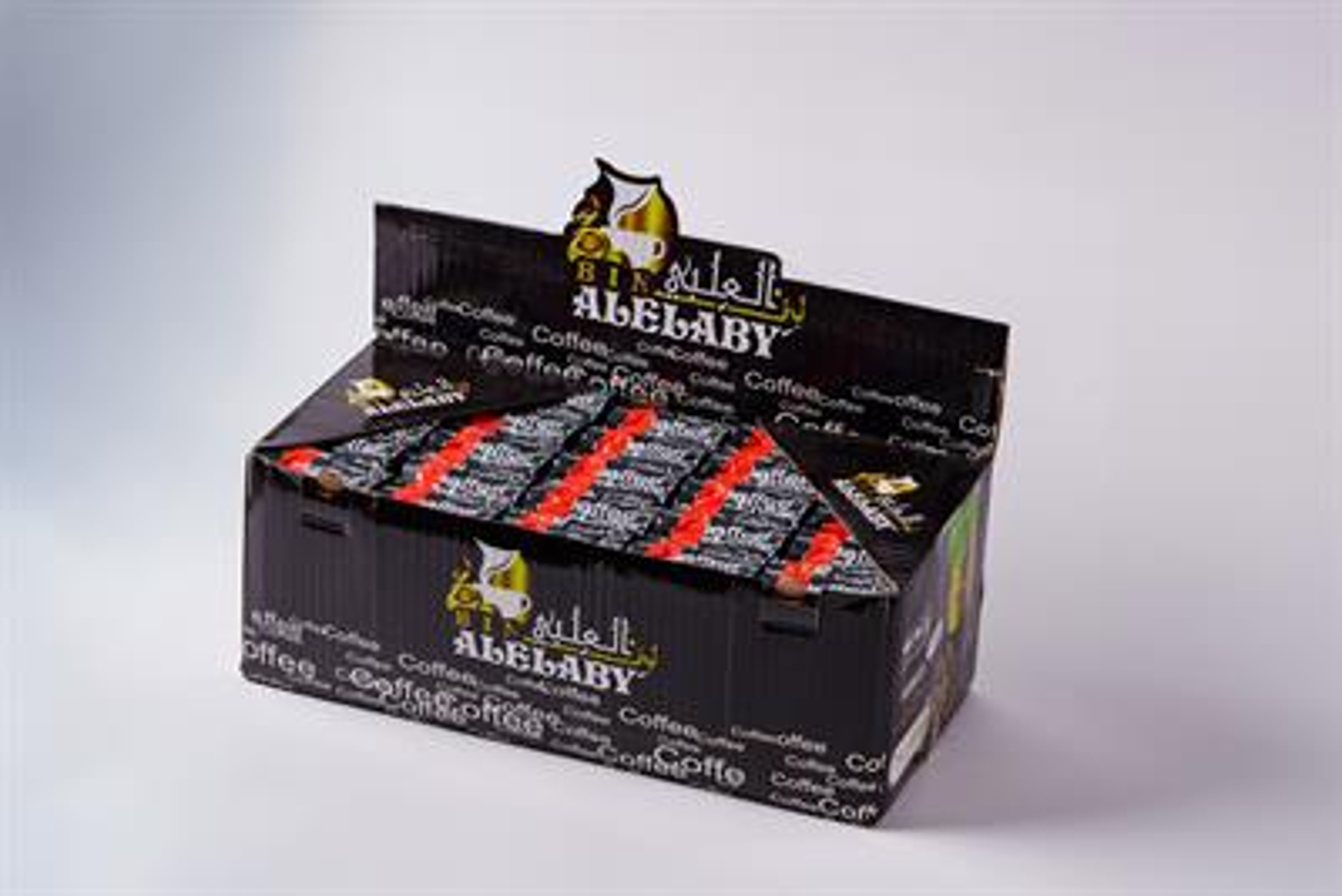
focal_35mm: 90
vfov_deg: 15.2
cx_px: 671
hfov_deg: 22.6
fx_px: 3356
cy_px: 448
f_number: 7.1
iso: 250
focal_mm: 90
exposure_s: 1/125
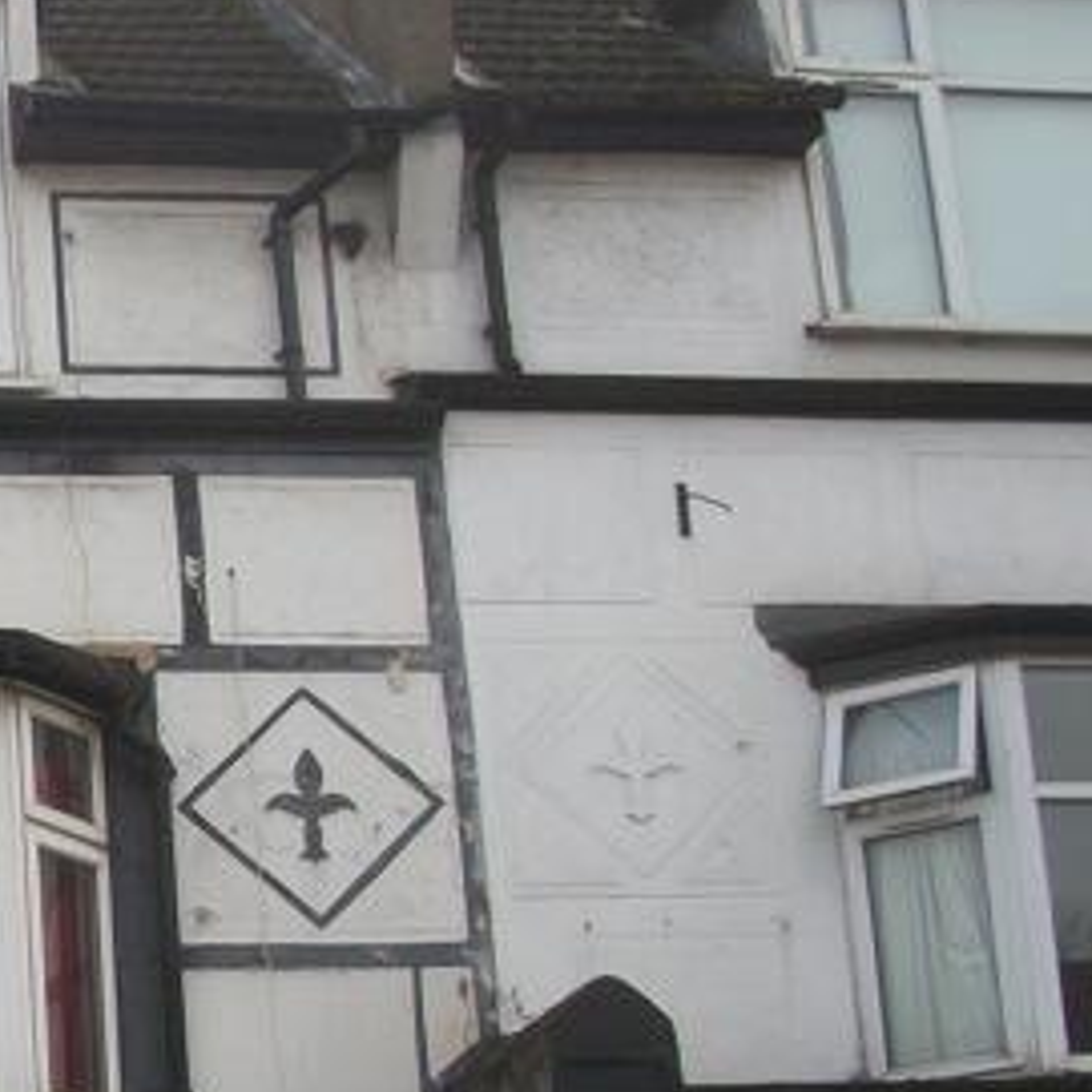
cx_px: -457
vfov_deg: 16.6
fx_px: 3712
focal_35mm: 104
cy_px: 836
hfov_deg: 15.6
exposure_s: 1/250
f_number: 3.1
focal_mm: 6.3
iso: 80
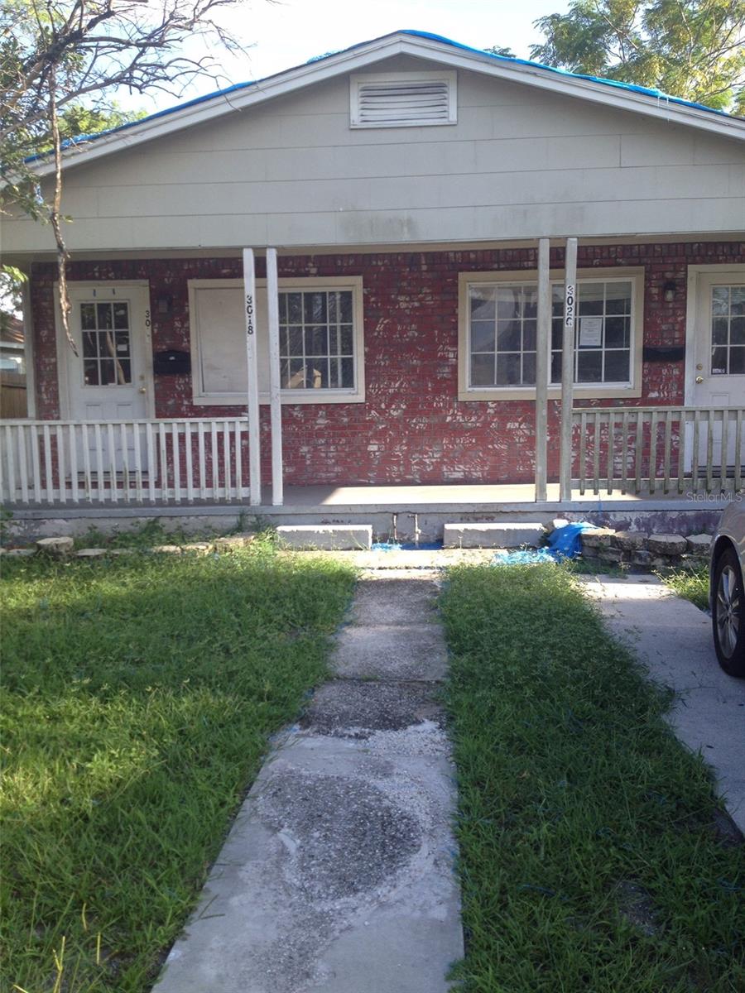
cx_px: 372
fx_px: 1004
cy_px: 496
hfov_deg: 40.7
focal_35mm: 35
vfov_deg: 52.6
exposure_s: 1/312
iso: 50
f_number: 2.4
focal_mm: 4.28
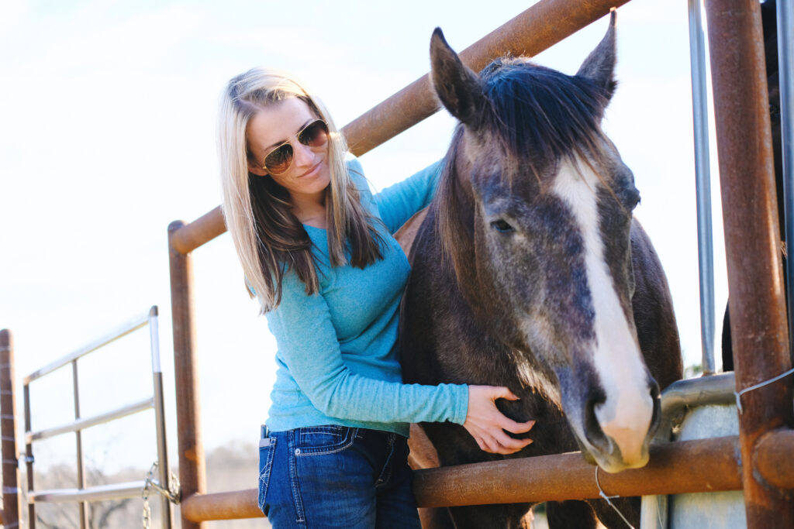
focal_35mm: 83
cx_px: 397
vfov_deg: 16.5
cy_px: 264
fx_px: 1831
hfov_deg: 24.5
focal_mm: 55
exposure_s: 1/500
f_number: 3.5
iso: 400
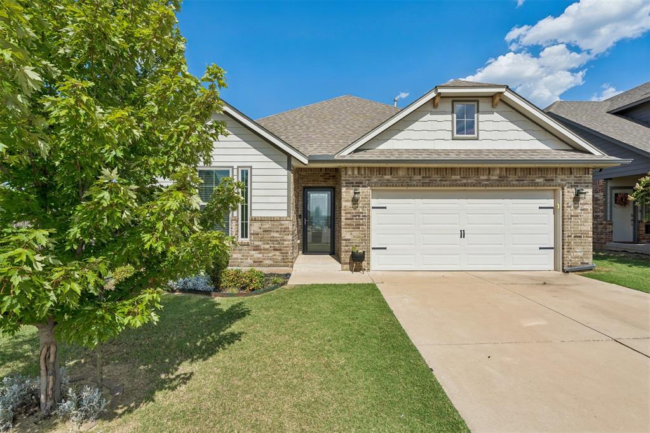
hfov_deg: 96.7
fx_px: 289
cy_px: 216
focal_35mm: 16
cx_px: 325
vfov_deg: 73.7
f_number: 8
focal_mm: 16
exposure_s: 1/1250
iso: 200
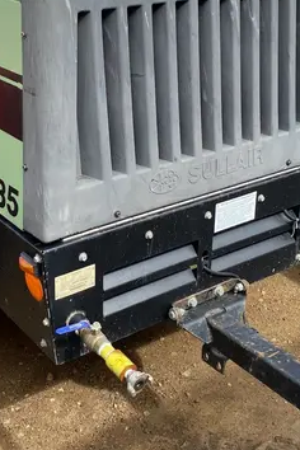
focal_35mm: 56
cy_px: 167
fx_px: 700
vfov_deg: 35.4
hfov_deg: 24.1
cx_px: 119
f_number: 1.8
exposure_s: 1/1565
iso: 32
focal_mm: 4.25
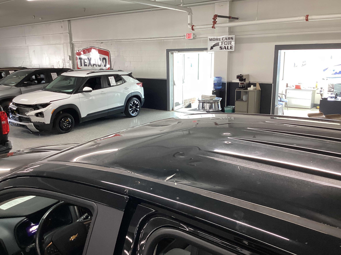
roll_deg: +1.5
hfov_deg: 58.4
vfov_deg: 45.4
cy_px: 128
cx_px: 170
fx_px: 305
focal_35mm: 31
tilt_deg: -15.2
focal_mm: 3.3
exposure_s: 1/50
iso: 100
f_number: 2.4
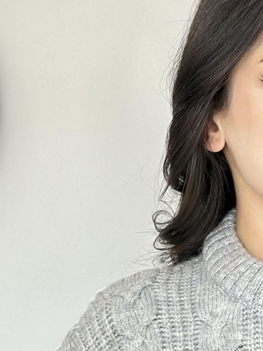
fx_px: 1813
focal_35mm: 179
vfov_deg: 10.9
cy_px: 409
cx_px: 289
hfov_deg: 8.2
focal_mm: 6.86
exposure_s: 1/60
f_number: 1.78
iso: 125
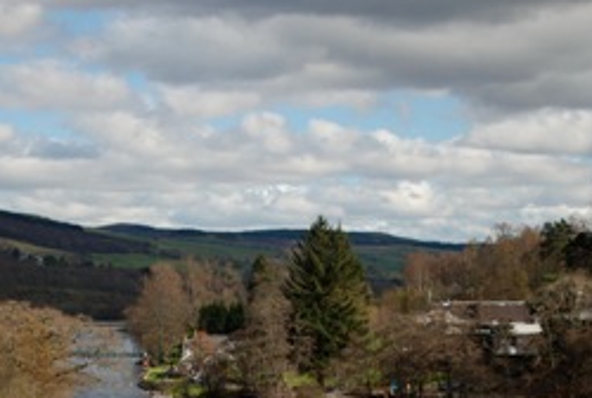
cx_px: 187
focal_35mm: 94
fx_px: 1548
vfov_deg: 14.5
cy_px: 344
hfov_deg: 21.6
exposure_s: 1/4000
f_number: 2
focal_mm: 35
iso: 100
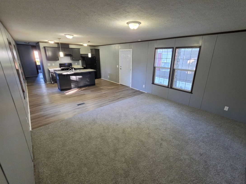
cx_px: 123
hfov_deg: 106.2
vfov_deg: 89.9
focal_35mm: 13
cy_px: 92
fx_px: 92
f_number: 1.9
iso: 200
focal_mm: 2.2
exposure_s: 1/60
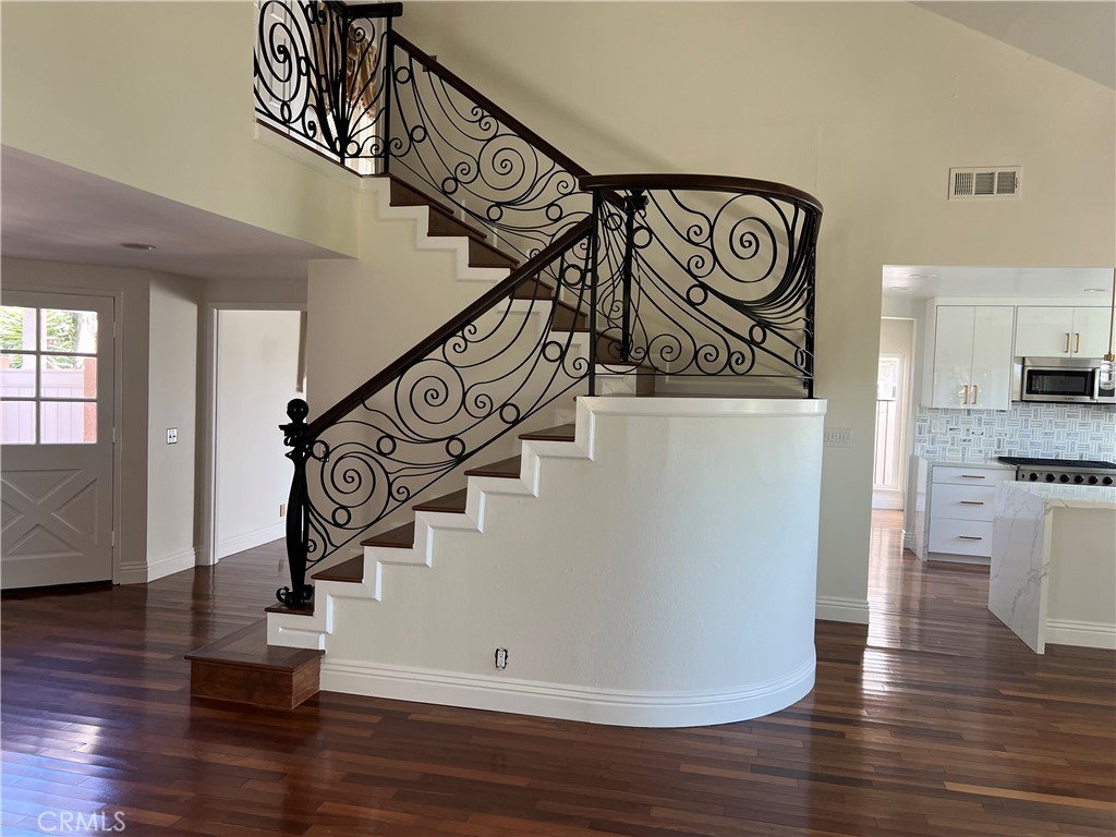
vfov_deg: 53.1
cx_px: 558
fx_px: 838
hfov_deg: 67.3
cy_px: 418
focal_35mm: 26
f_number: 1.5
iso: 100
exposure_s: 1/121
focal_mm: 5.7
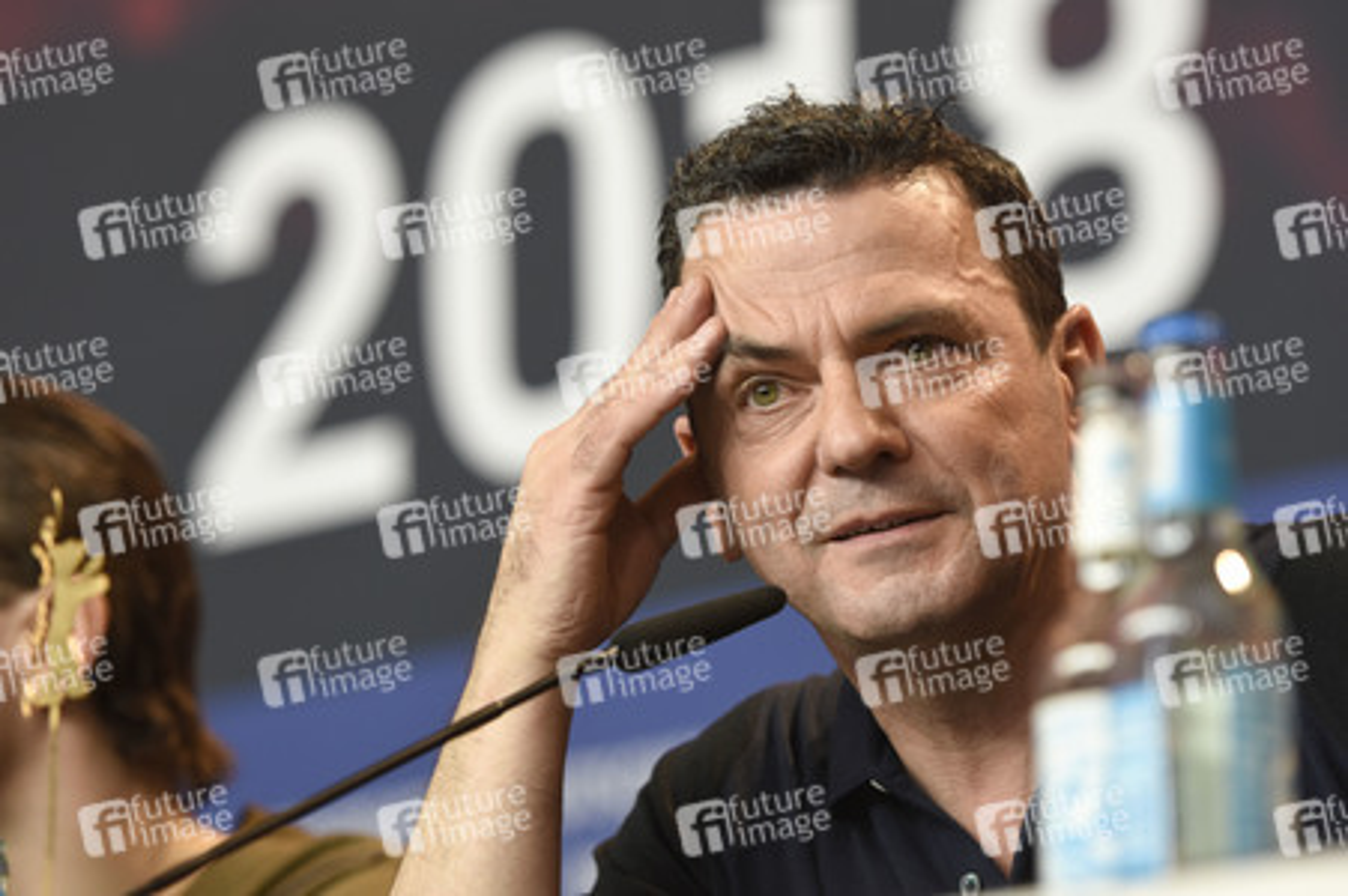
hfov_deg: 9.5
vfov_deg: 6.3
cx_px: 674
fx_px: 8138
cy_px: 448
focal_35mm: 218
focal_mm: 145
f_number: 3.2
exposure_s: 1/320
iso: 640
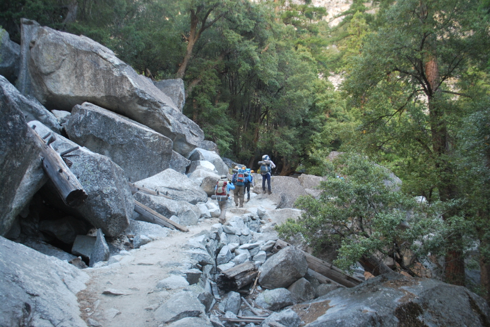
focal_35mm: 30
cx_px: 245
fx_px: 409
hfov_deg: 61.9
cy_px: 164
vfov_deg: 43.7
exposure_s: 1/40
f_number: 3.8
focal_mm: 20
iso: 200
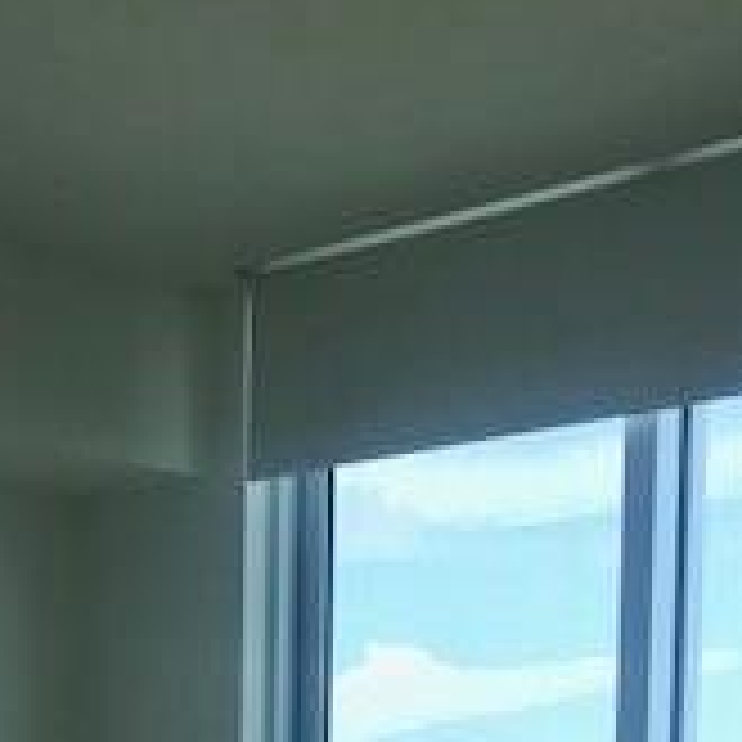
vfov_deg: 15.9
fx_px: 2328
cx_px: -18
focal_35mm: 96
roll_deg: -0.5
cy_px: 1250
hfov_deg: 17.6
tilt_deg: -4.8
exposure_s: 1/306
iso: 20
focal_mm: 3.99
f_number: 1.8
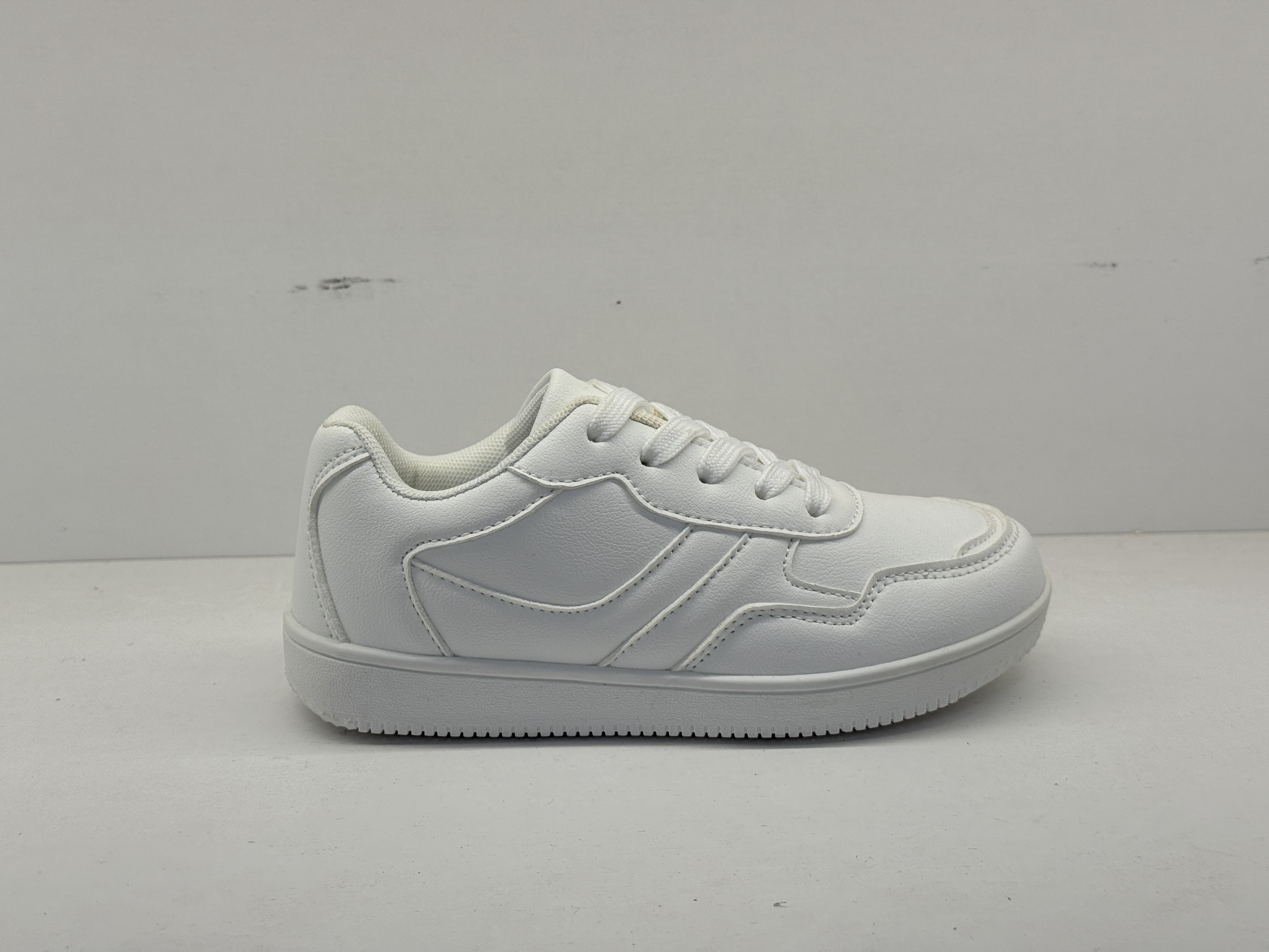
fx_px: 1760
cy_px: 476
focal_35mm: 48
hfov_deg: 39.7
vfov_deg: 30.3
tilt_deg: -13.9
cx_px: 634
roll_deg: +1.2
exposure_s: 1/444
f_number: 1.78
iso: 64
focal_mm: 6.76
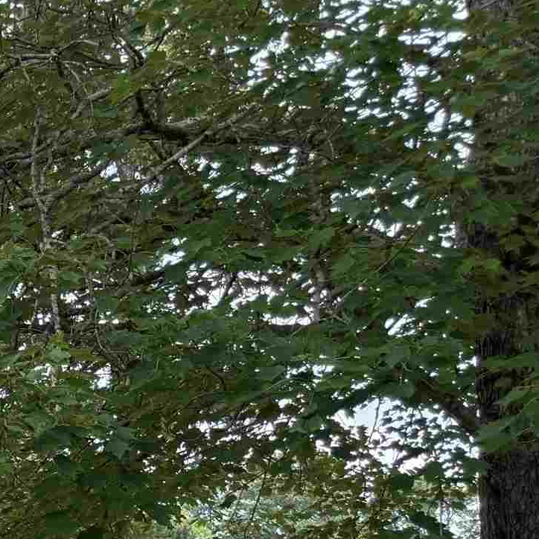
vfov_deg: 17.4
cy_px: 808
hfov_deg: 15.3
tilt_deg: -4.1
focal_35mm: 90
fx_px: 1585
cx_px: -561
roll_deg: -0.7
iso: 100
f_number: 1.78
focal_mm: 6.76
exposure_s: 1/1139
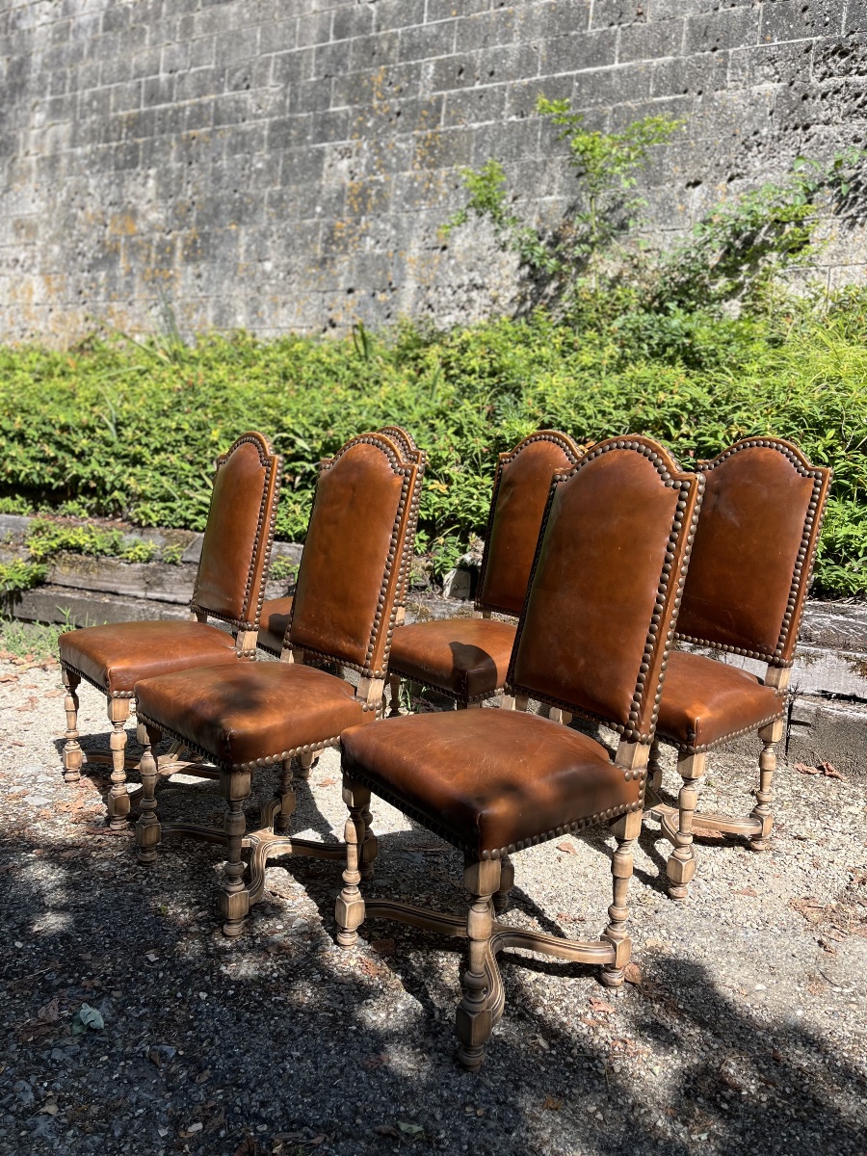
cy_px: 578
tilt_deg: -10.1
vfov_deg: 67.3
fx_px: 868
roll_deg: -2.0
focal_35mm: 26
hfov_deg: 53.1
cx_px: 434
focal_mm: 5.1
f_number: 1.6
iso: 50
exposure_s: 1/1389
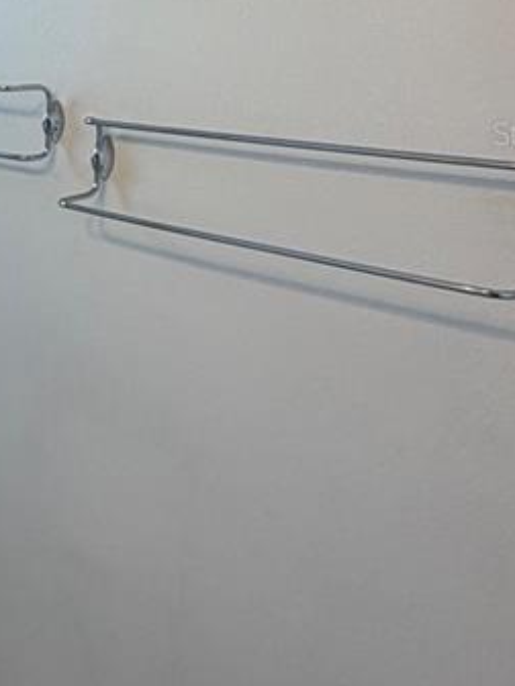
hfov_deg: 22.9
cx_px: -282
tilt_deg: -5.3
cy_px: 133
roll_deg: -0.3
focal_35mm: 50
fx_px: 992
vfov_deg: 36.8
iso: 125
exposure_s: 1/120
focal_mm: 2.22
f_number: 2.2
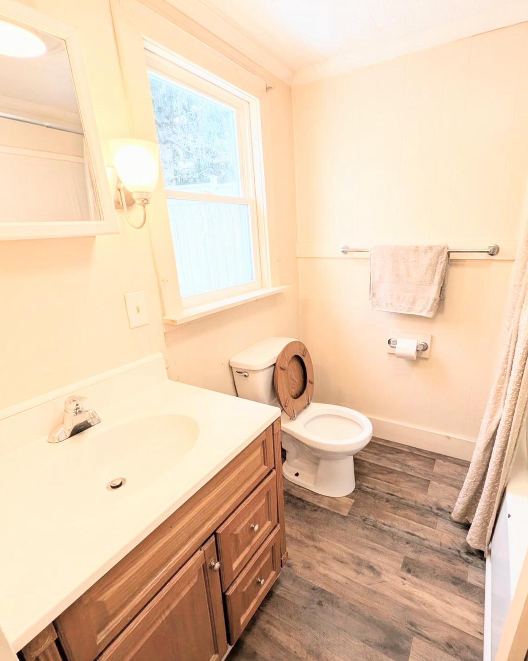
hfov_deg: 88.0
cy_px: 352
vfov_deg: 100.6
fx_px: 273
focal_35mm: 14
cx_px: 264
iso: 33
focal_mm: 1.95
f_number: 2.2
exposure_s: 1/120
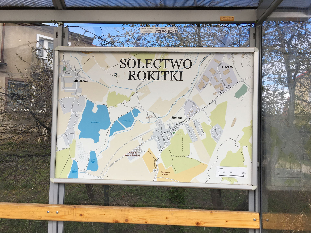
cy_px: 116
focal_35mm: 29
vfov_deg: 48.2
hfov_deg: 61.7
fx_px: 261
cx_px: 156
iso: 25
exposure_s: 1/962
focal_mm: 4.15
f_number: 2.2
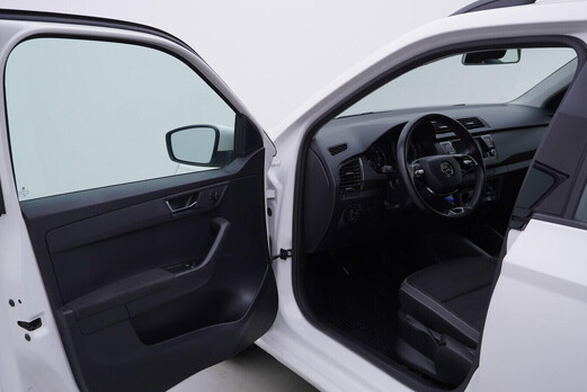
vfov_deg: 35.1
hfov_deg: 50.7
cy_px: 201
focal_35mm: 38
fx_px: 620
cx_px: 283
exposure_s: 1/80
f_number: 4
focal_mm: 24
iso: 125
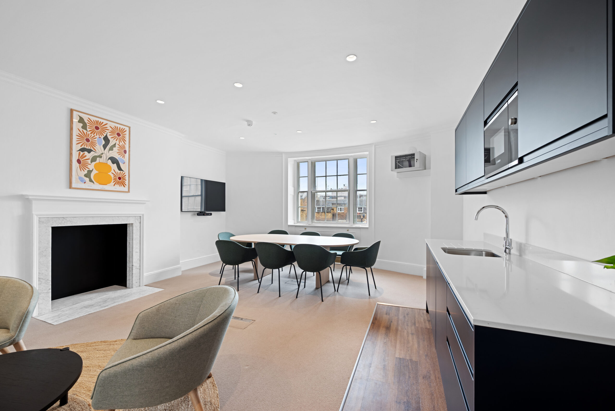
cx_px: 308
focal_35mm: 14
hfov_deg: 104.2
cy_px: 206
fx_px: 239
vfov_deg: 81.3
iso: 200
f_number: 8
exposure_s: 1/4
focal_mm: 14
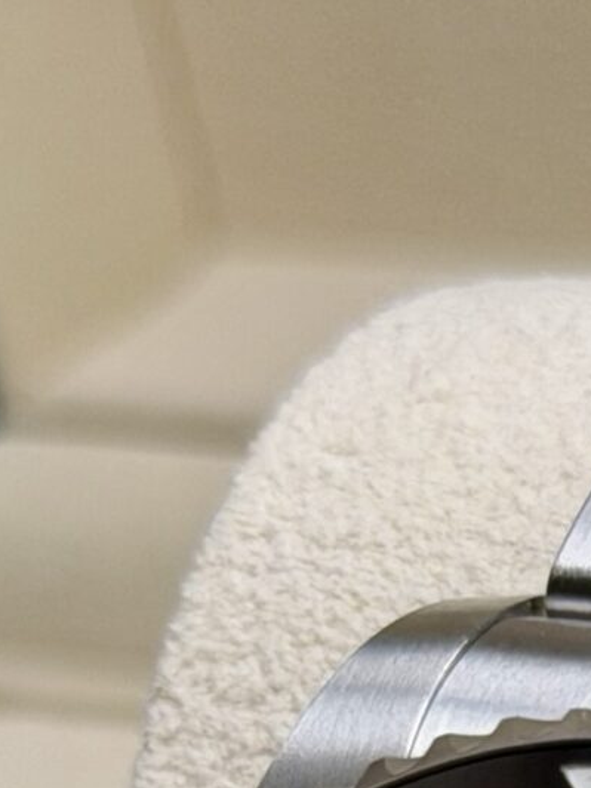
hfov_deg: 6.3
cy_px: 1351
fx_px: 5258
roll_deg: +15.5
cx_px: 1058
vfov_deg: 8.3
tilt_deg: -37.0
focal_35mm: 231
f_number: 1.78
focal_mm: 6.76
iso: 64
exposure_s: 1/342
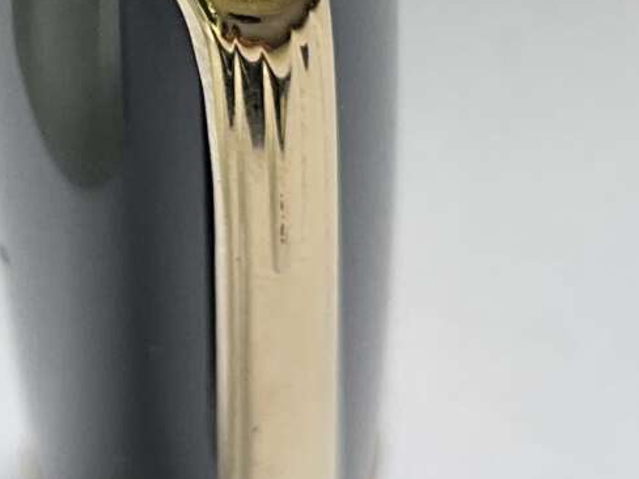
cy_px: -153
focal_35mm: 152
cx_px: 123
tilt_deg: -59.2
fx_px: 2806
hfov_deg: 12.9
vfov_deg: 9.6
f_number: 1.8
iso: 20
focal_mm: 3
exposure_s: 1/122
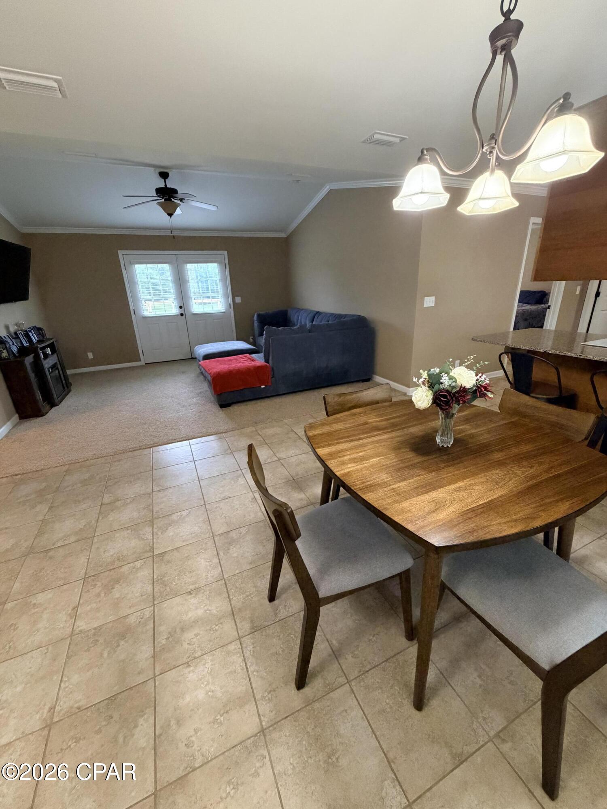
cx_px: 304
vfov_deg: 102.1
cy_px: 404
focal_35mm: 14
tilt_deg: -20.2
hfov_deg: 85.7
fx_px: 327
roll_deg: +2.0
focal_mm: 2.22
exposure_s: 1/60
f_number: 2.2
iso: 500
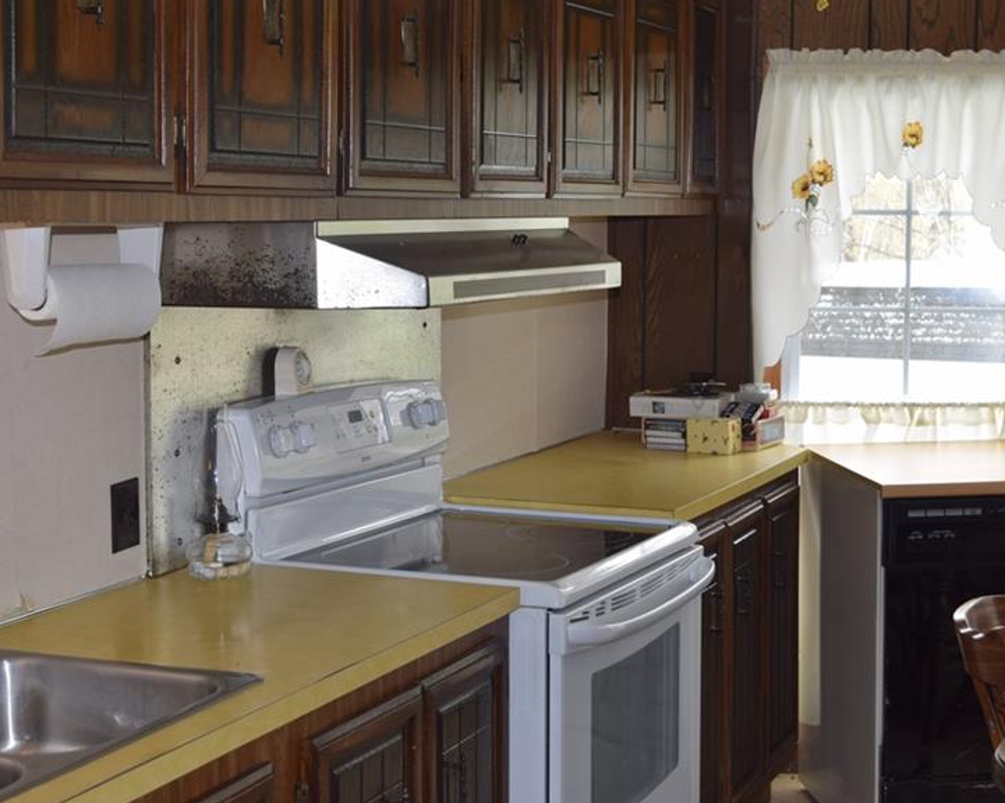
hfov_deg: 31.5
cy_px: 343
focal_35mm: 60
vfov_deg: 25.3
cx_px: 531
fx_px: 1784
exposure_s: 1/125
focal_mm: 30
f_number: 5.6
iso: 320
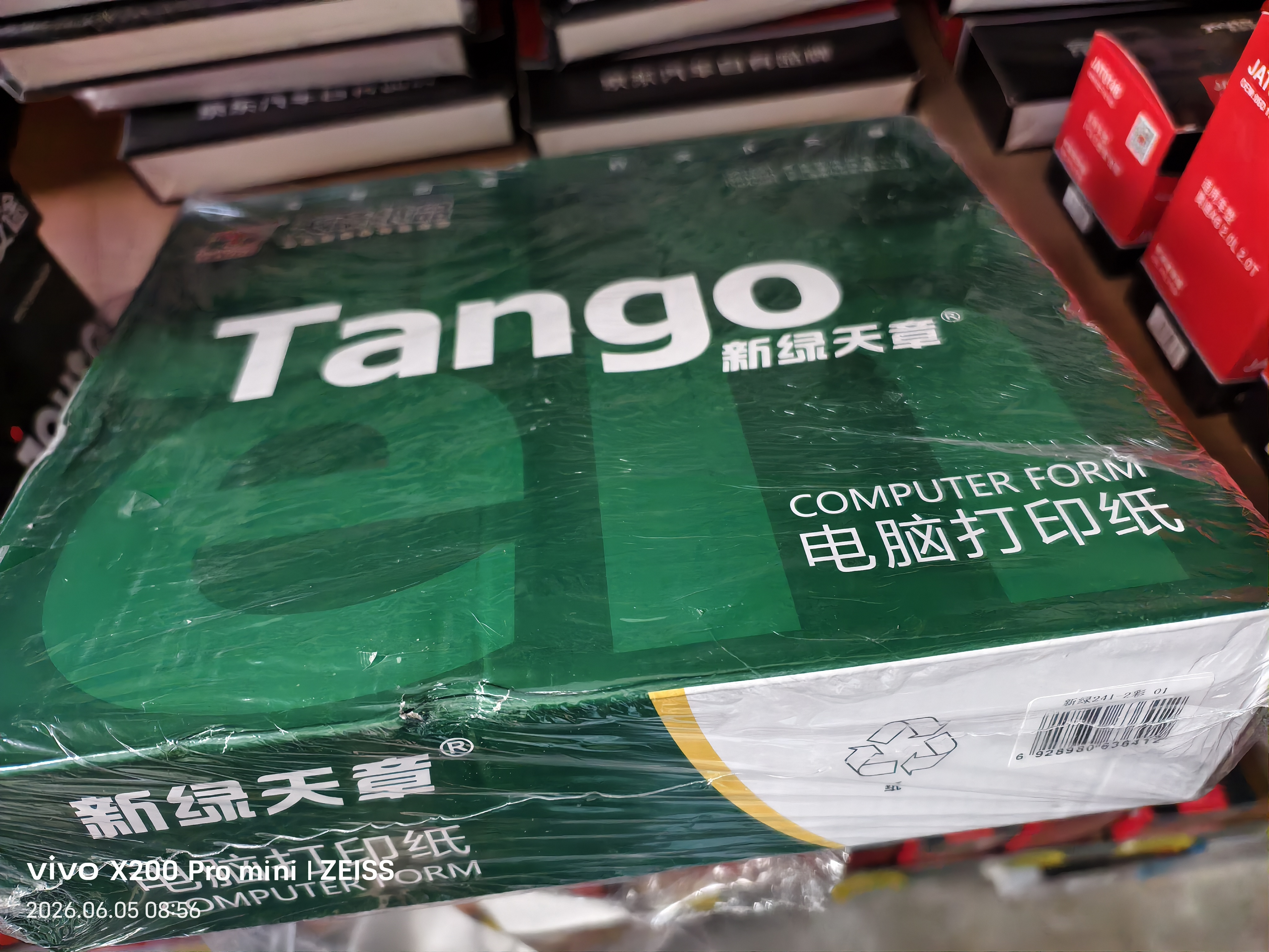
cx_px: 634
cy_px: 476
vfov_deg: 58.9
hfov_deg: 73.9
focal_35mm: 23
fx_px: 843
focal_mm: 6.54
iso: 3502
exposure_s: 1/160
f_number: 1.57
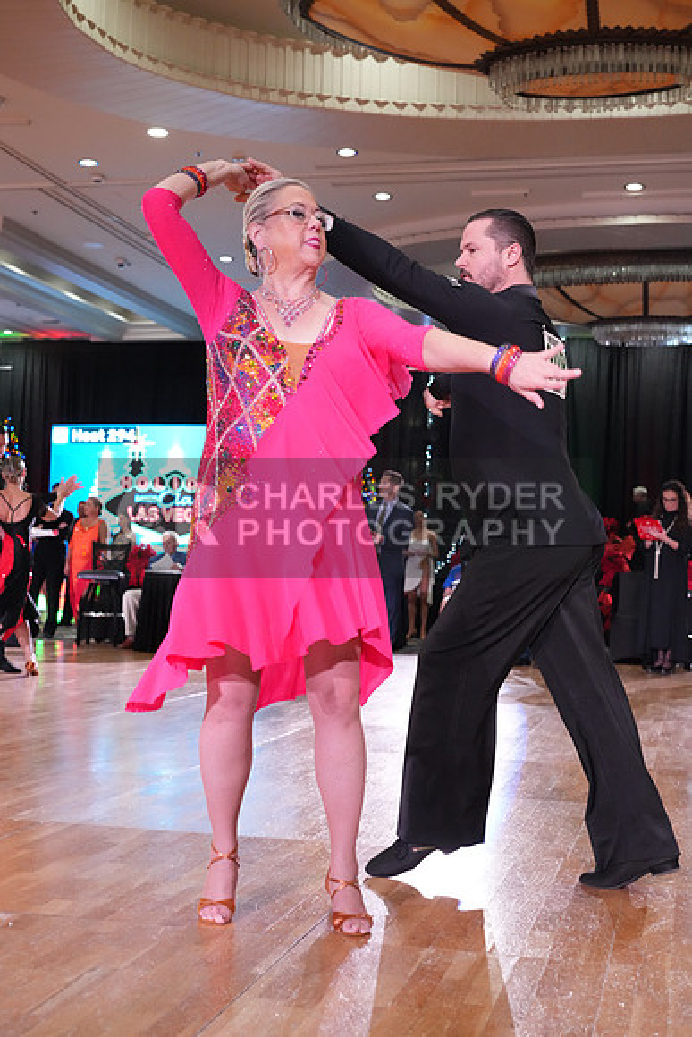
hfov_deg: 28.1
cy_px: 518
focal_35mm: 48
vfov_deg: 41.1
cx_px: 346
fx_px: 1383
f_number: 5
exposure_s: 1/320
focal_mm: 48
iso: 5000
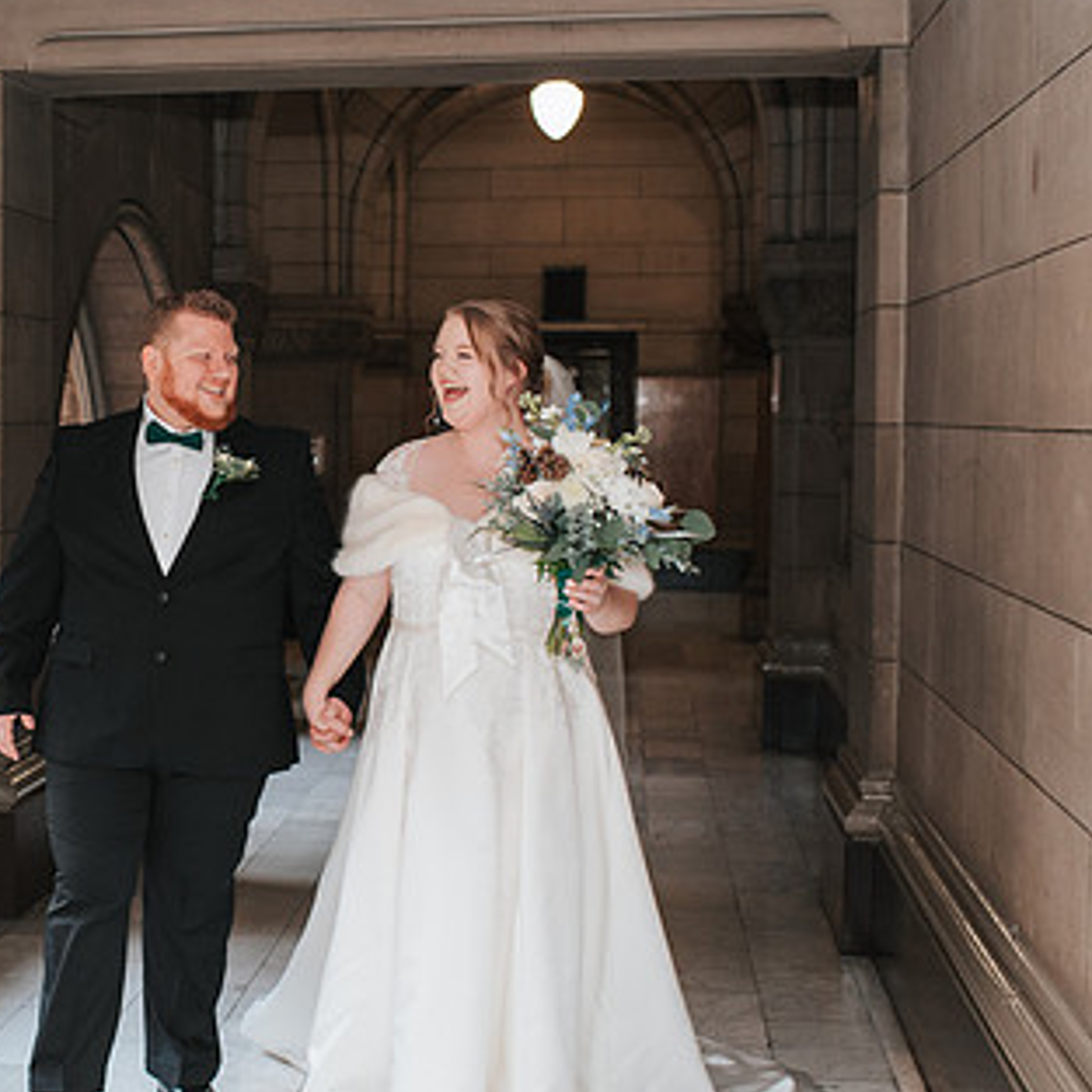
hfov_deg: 25.4
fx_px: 2356
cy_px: 562
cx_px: 127
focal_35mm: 66
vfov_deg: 26.1
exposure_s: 1/200
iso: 1000
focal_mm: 35
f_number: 3.5
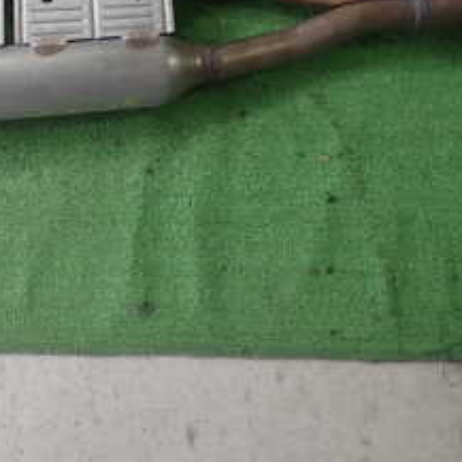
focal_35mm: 61
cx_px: -53
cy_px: 89
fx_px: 921
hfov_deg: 25.9
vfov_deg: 27.6
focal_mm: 4.5
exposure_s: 1/100
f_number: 2
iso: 100
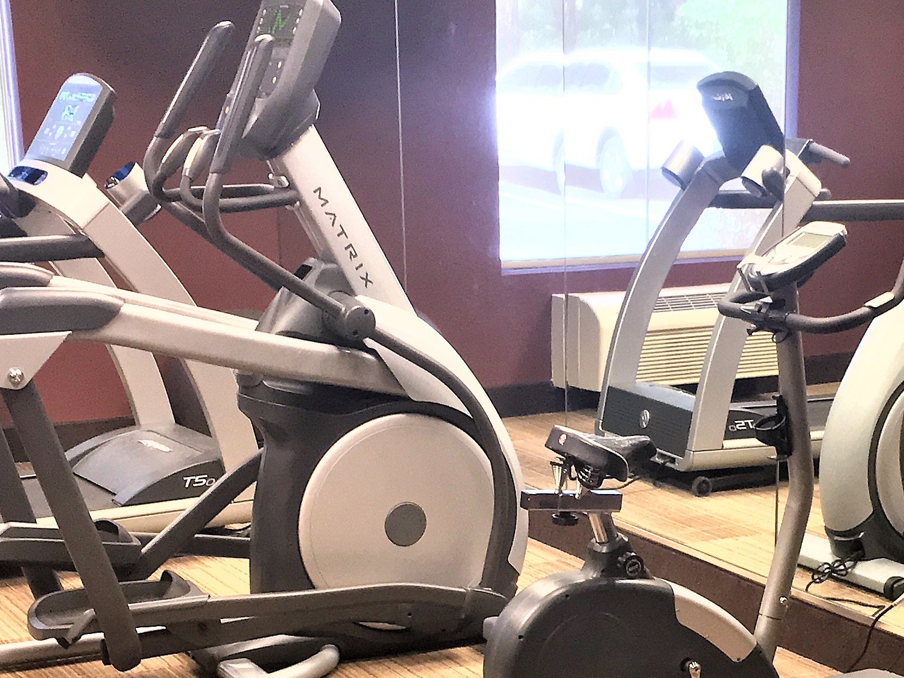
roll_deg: -0.8
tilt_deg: -16.8
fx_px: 2037
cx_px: 636
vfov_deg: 18.4
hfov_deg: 24.8
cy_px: 668
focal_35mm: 78
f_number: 2.2
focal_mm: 4.15
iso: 125
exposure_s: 1/30
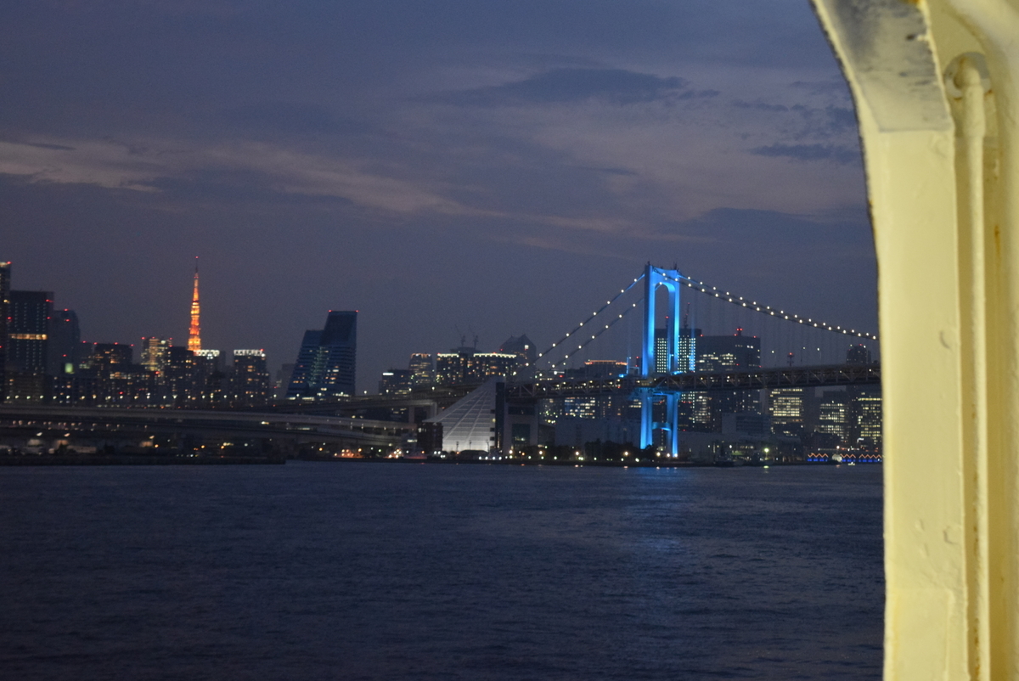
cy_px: 340
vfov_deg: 17.5
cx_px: 510
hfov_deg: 26.0
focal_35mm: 78
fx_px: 2209
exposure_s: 1/30
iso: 3200
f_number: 5.6
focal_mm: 52
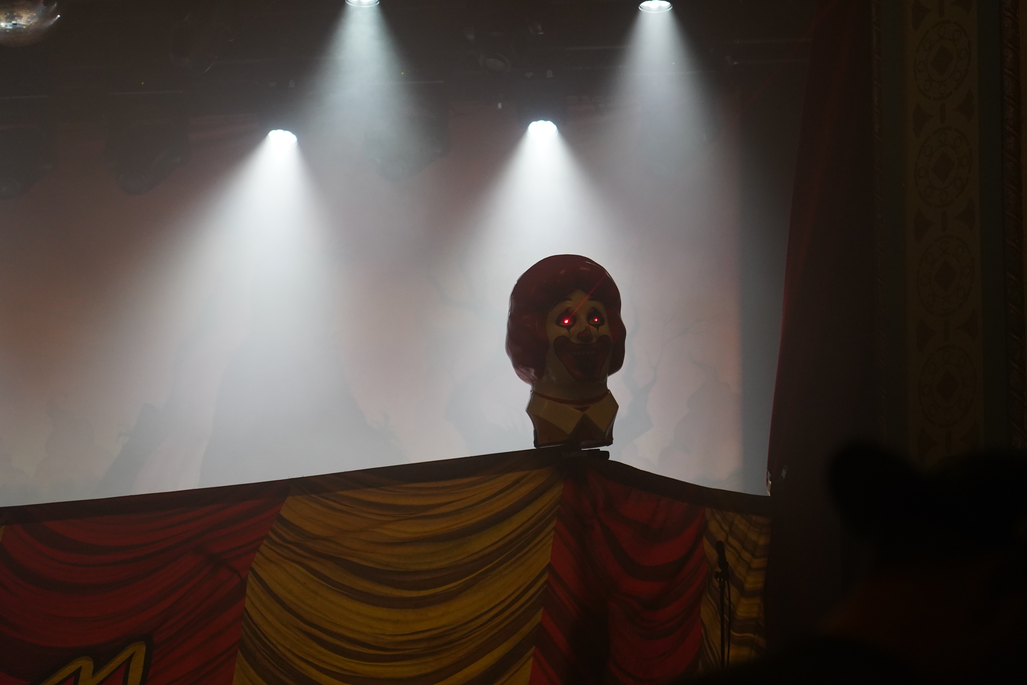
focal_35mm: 105
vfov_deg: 13.0
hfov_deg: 19.5
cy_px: 342
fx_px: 2995
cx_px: 514
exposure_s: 1/160
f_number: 4
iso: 4000
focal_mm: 105
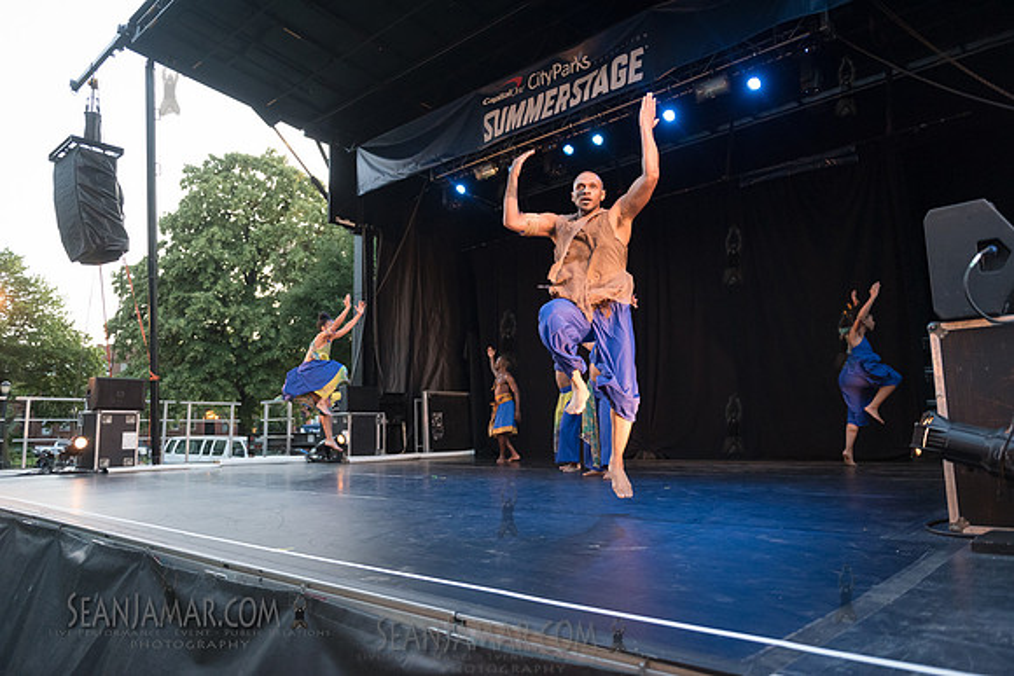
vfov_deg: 53.2
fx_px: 676
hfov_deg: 73.7
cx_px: 507
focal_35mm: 24
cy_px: 338
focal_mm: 24
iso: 3200
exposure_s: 1/640
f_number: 2.8
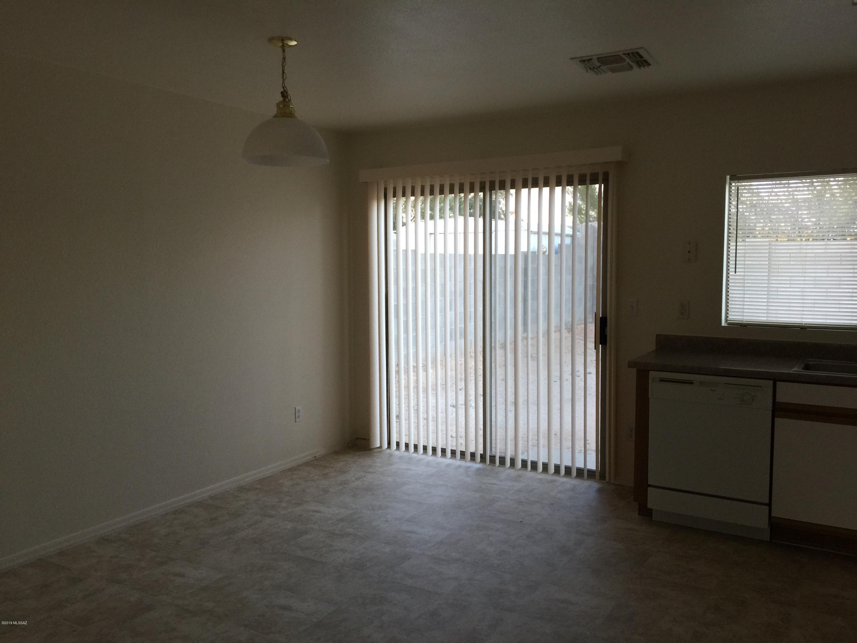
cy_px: 322
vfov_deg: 48.2
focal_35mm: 29
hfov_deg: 61.7
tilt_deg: -4.1
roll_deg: -0.9
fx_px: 718
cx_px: 428
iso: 40
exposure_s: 1/15
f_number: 2.2
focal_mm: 4.15
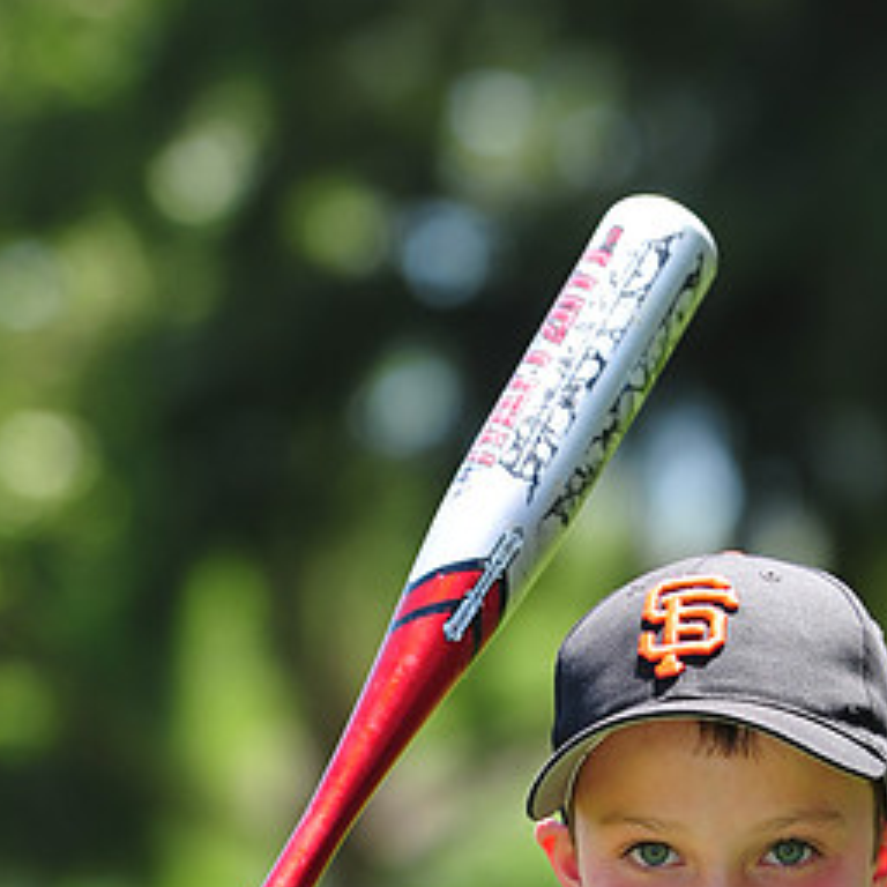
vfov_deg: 4.5
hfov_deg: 4.6
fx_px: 11161
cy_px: 939
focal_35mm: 385
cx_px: 544
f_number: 5.6
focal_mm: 200
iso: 200
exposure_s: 1/320
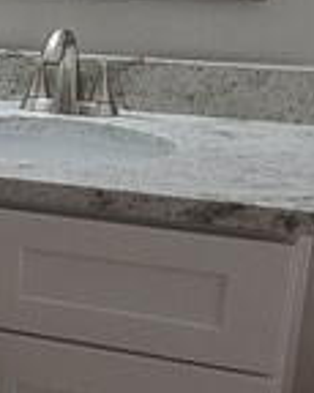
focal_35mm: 90
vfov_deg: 21.3
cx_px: -243
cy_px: 224
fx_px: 1047
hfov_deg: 15.0
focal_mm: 1.8
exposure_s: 1/60
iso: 100
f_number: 2.2
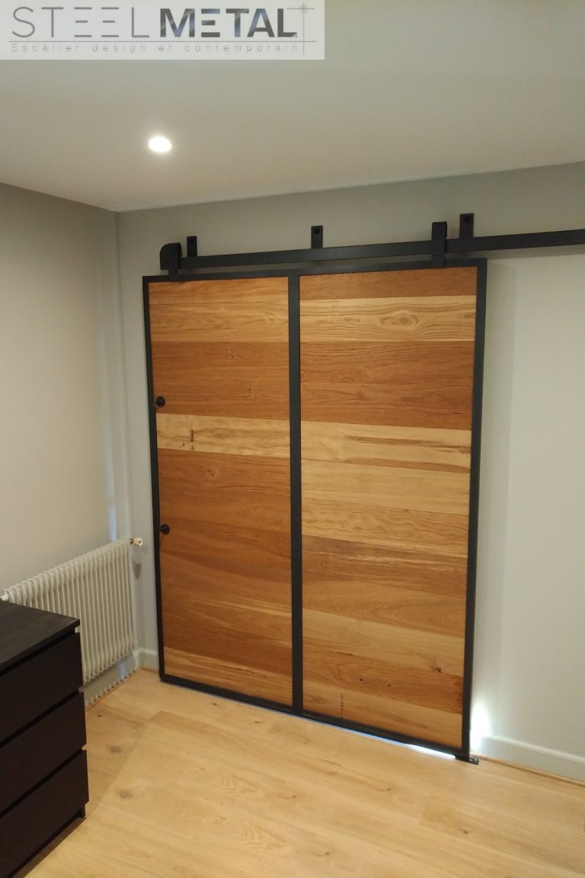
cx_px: 292
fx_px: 609
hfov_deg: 51.3
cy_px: 439
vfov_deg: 71.5
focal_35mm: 25
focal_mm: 4.52
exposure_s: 1/33
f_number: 2
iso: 591
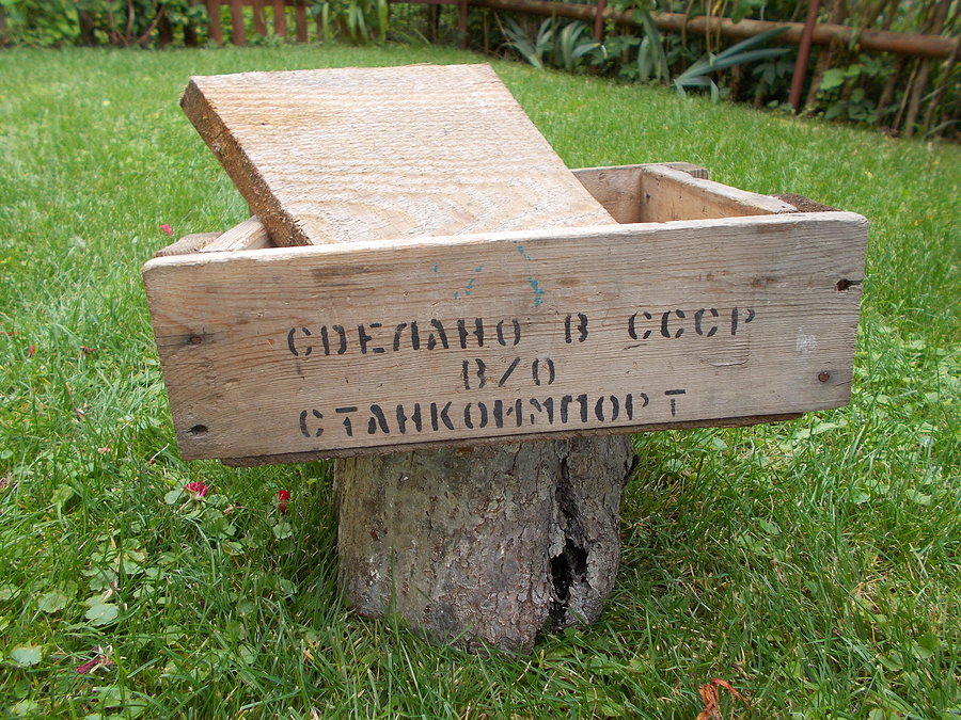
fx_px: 833
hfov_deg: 60.0
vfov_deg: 46.8
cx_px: 480
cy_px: 360
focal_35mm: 30
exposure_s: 1/80
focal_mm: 5.3
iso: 80
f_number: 3.4
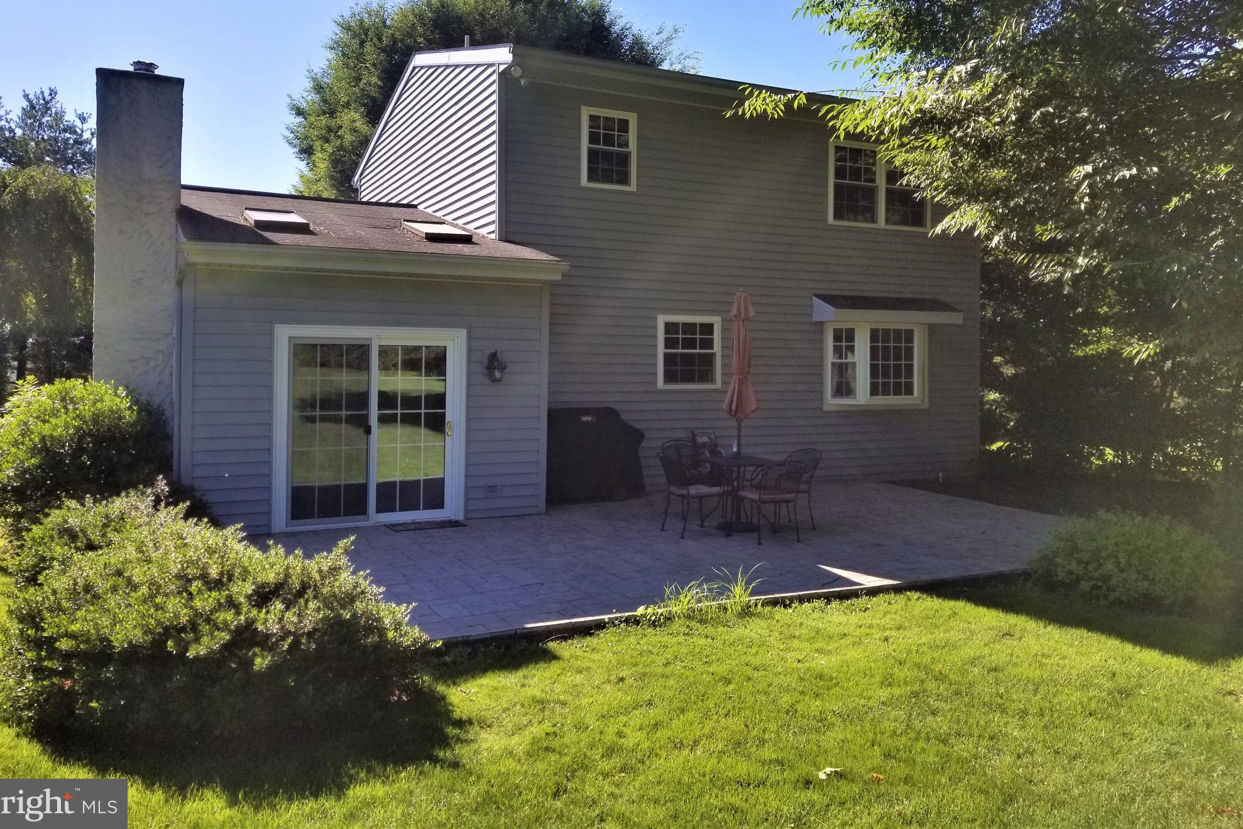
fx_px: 967
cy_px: 348
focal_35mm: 28
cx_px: 614
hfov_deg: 65.5
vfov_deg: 46.2
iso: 50
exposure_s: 1/2066
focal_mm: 4.3
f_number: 1.7
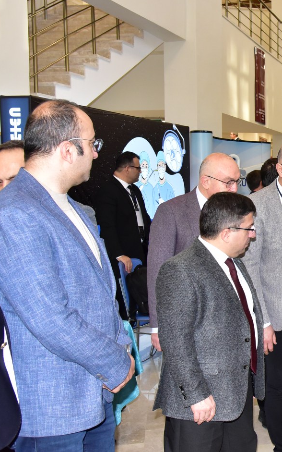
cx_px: 346
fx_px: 640
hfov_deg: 22.7
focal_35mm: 52
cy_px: 222
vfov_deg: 38.9
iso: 3200
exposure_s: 1/200
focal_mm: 30
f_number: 6.3
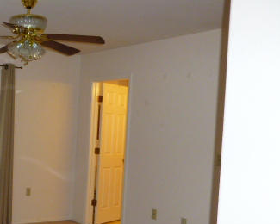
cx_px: 7
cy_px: 131
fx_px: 398
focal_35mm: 48
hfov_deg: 35.5
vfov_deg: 31.4
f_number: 3.3
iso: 320
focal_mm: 4.3
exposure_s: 1/60
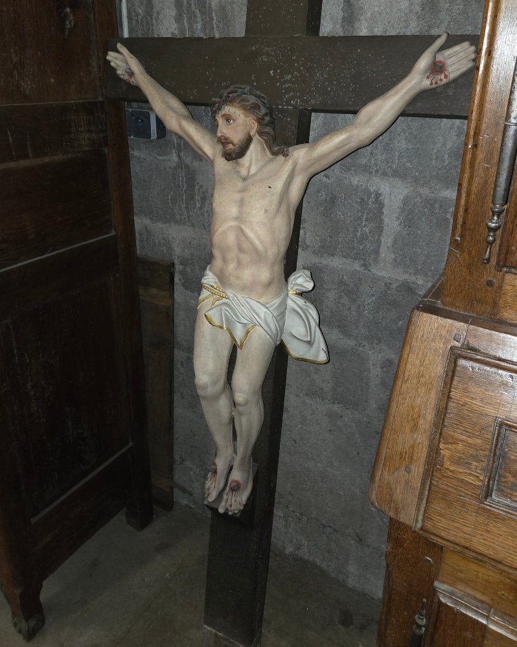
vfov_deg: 63.5
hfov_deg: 53.2
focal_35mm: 27
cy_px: 259
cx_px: 268
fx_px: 517
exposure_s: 1/22.2
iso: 125
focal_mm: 5.4
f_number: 1.8
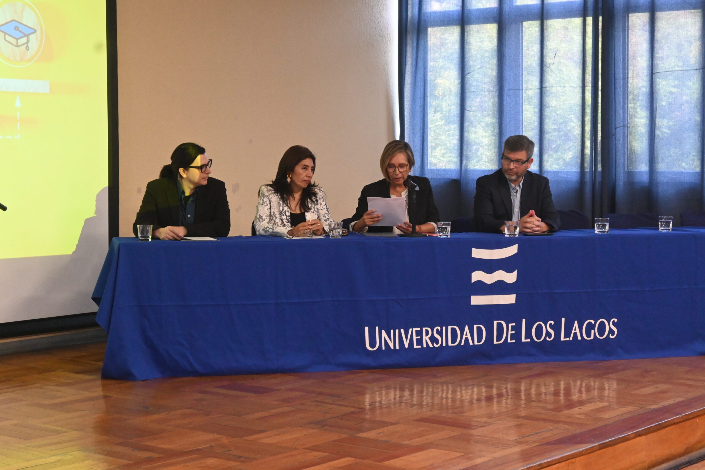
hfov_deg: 29.2
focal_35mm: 69
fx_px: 1351
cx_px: 352
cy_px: 235
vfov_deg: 19.7
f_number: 6
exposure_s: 1/60
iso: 4000
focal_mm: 46
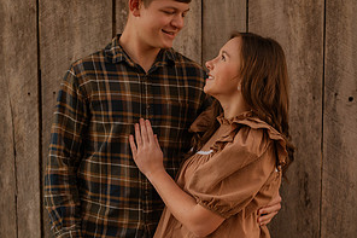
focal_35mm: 76
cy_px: 182
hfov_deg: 26.7
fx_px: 753
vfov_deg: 17.8
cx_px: 179
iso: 250
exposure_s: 1/125
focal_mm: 50
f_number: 1.8
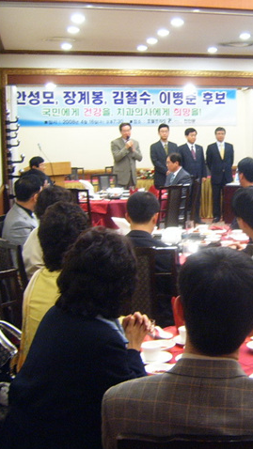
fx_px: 644
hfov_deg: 21.6
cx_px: 244
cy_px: 224
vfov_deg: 38.5
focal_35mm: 54
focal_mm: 6.2
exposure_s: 1/6
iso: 141
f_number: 2.9
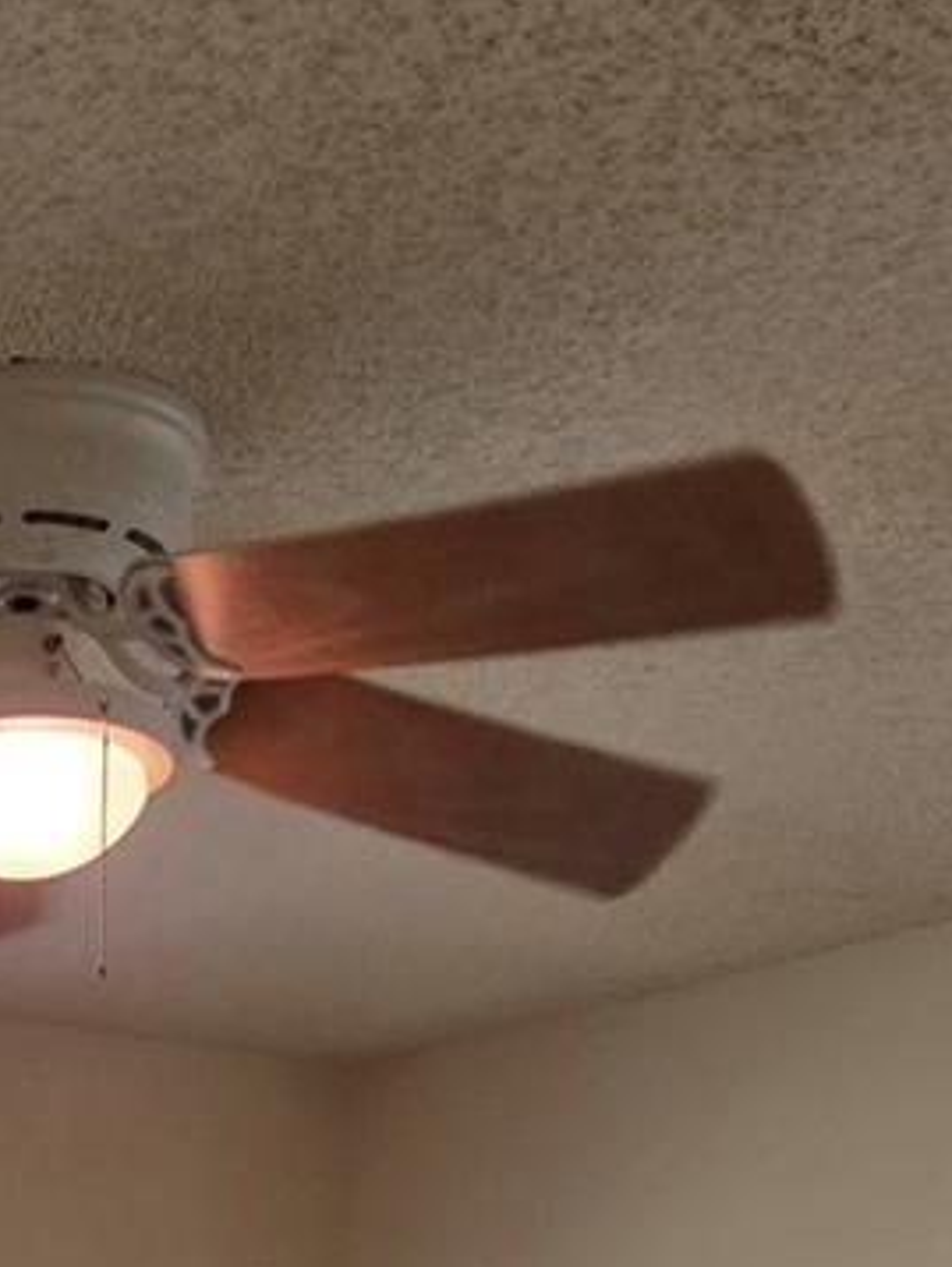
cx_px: 0
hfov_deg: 18.7
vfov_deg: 20.8
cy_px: 1993
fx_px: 2820
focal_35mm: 77
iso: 320
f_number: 1.8
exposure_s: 1/120
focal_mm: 5.4
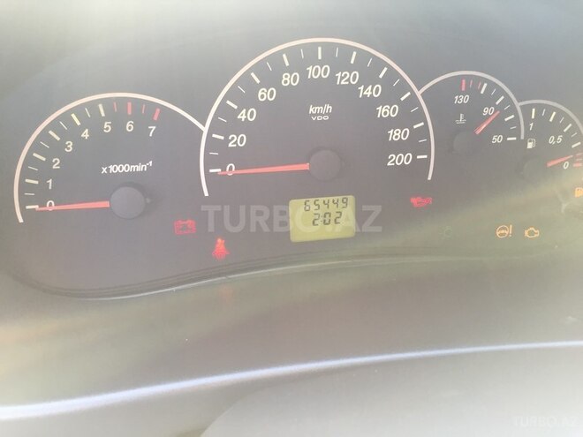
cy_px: 218
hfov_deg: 61.7
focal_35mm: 29
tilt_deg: -34.6
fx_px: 488
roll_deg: -1.1
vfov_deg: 48.2
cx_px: 292
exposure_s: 1/33
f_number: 2.2
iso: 40
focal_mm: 4.15
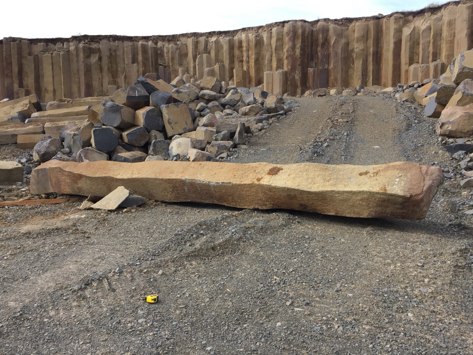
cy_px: 178
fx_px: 396
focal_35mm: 29
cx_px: 236
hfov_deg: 61.7
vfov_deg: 48.2
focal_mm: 4.15
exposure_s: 1/791
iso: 32
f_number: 2.2
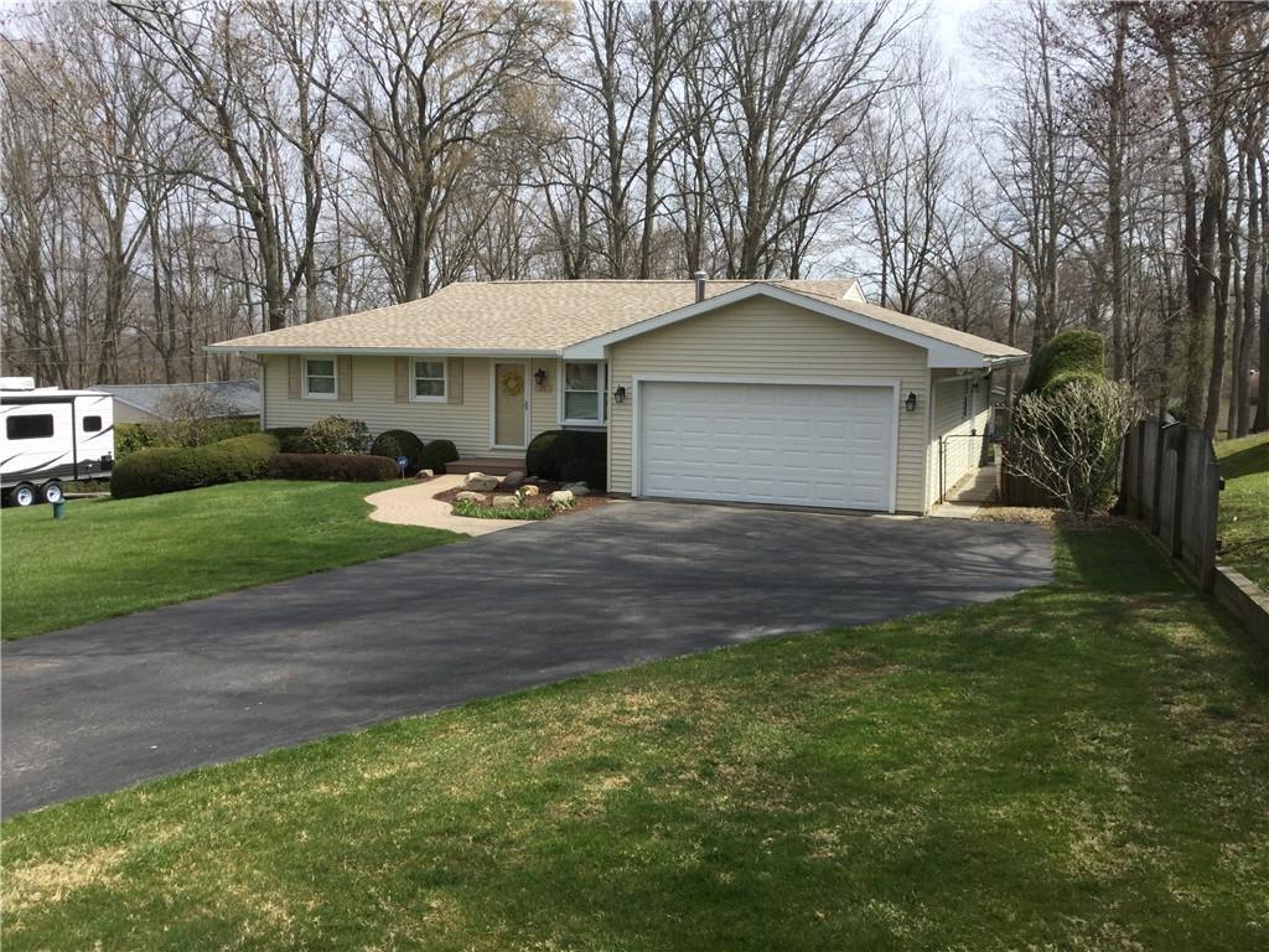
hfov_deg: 58.4
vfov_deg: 45.4
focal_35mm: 31
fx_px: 1136
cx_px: 634
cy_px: 476
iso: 25
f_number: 2.4
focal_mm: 3.3
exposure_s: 1/815
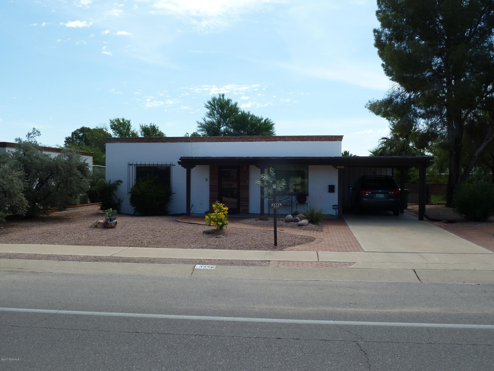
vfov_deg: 46.8
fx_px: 428
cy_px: 186
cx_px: 247
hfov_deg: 60.0
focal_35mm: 30
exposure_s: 1/400
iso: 80
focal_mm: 5
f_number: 4.5
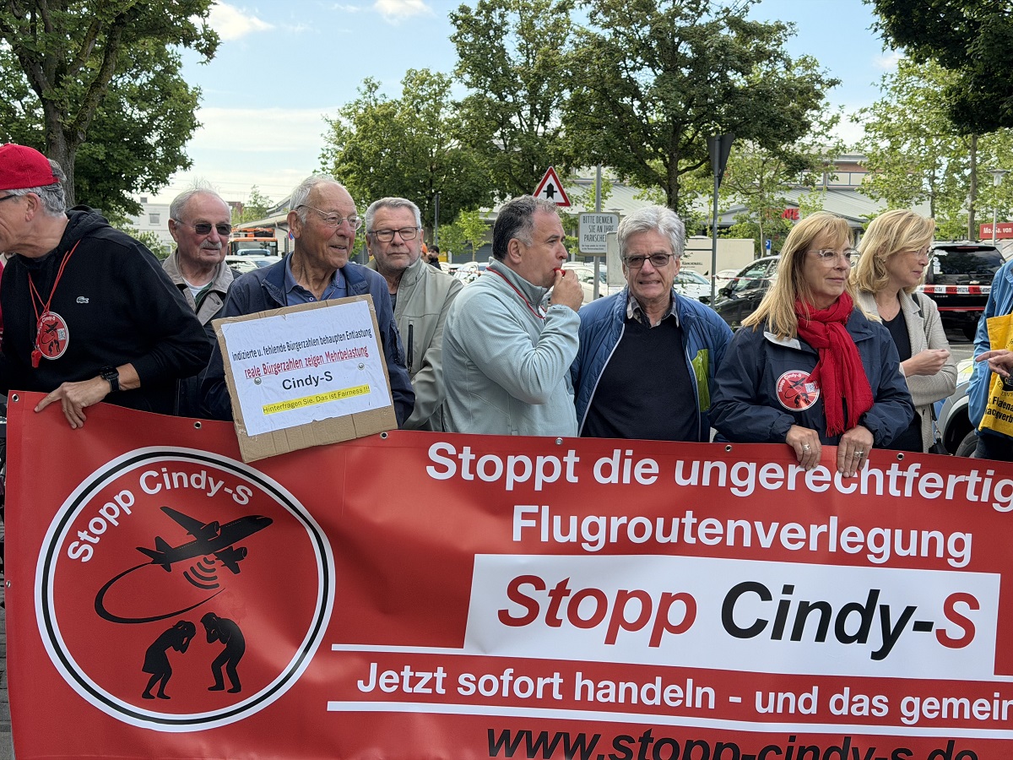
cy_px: 380
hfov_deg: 39.7
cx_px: 506
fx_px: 1405
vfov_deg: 30.3
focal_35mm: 48
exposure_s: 1/769
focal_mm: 6.76
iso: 100
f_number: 1.78
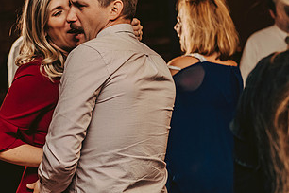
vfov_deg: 12.9
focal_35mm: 106
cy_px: 90
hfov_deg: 19.1
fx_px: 851
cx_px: 54
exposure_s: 1/200
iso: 2000
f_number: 3.2
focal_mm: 56
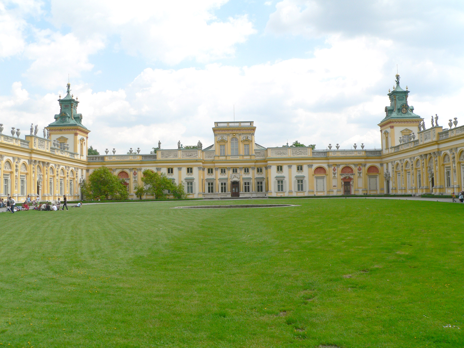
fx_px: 483
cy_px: 174
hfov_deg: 51.4
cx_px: 232
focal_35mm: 36
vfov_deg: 39.7
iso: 80
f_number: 5.2
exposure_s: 1/500
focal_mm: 6
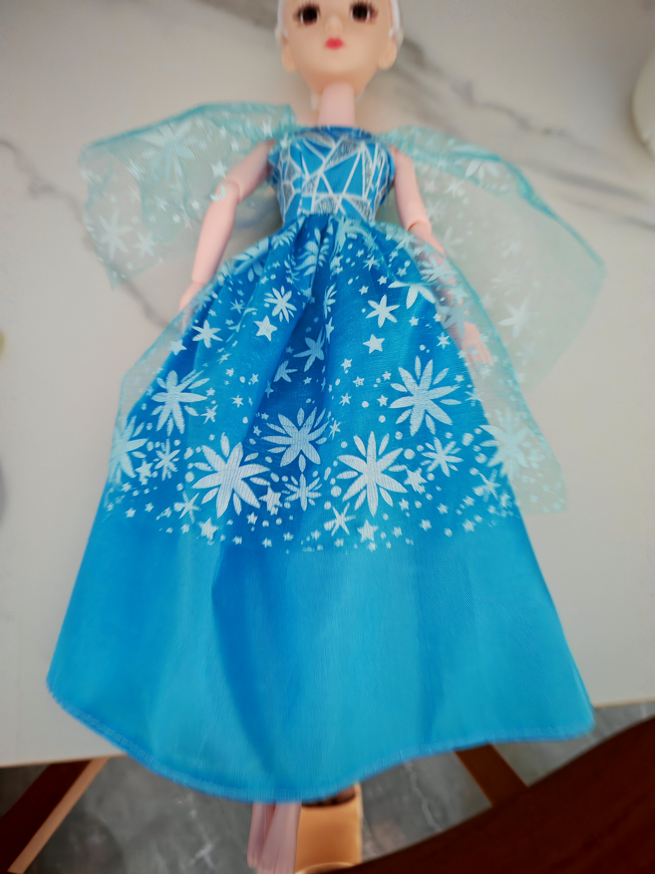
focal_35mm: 24
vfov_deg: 71.6
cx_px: 328
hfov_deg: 56.8
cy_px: 437
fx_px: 606
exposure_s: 1/33
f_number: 1.95
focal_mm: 6.67
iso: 640
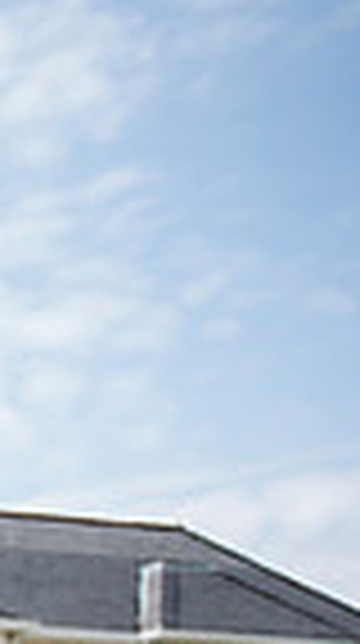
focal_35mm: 104
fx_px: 1772
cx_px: -868
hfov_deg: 8.6
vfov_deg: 20.0
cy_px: 642
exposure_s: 1/800
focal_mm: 24
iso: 100
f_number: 2.8
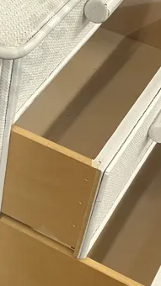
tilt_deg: -42.6
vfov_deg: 23.2
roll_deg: -5.6
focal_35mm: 92
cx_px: -35
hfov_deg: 12.8
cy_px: 140
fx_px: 699
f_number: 1.8
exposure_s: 1/50
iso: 80
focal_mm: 3.99
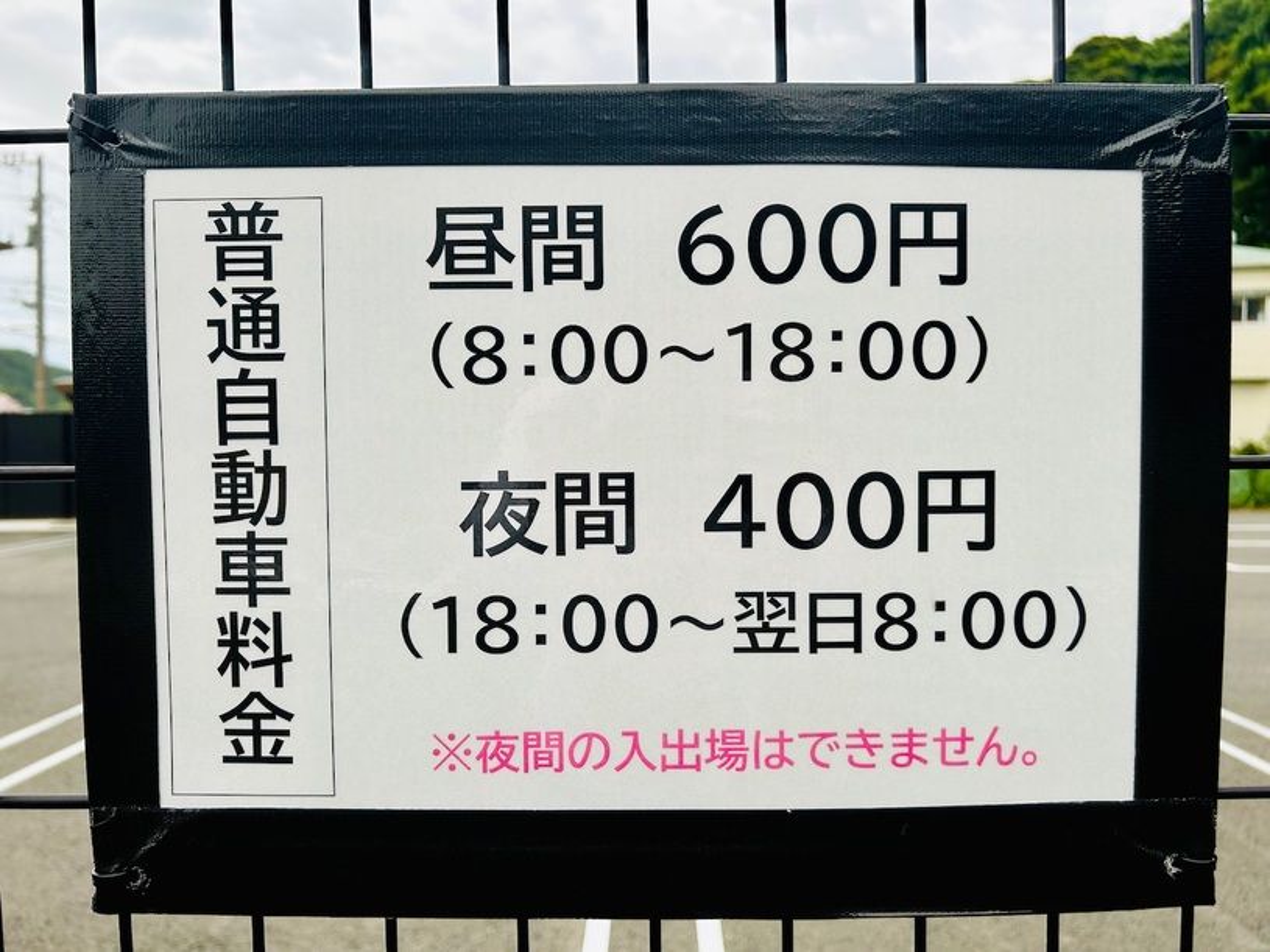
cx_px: 635
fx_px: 954
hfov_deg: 67.3
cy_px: 476
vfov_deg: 53.1
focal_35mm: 26
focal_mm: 5.7
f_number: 1.5
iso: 50
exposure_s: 1/584
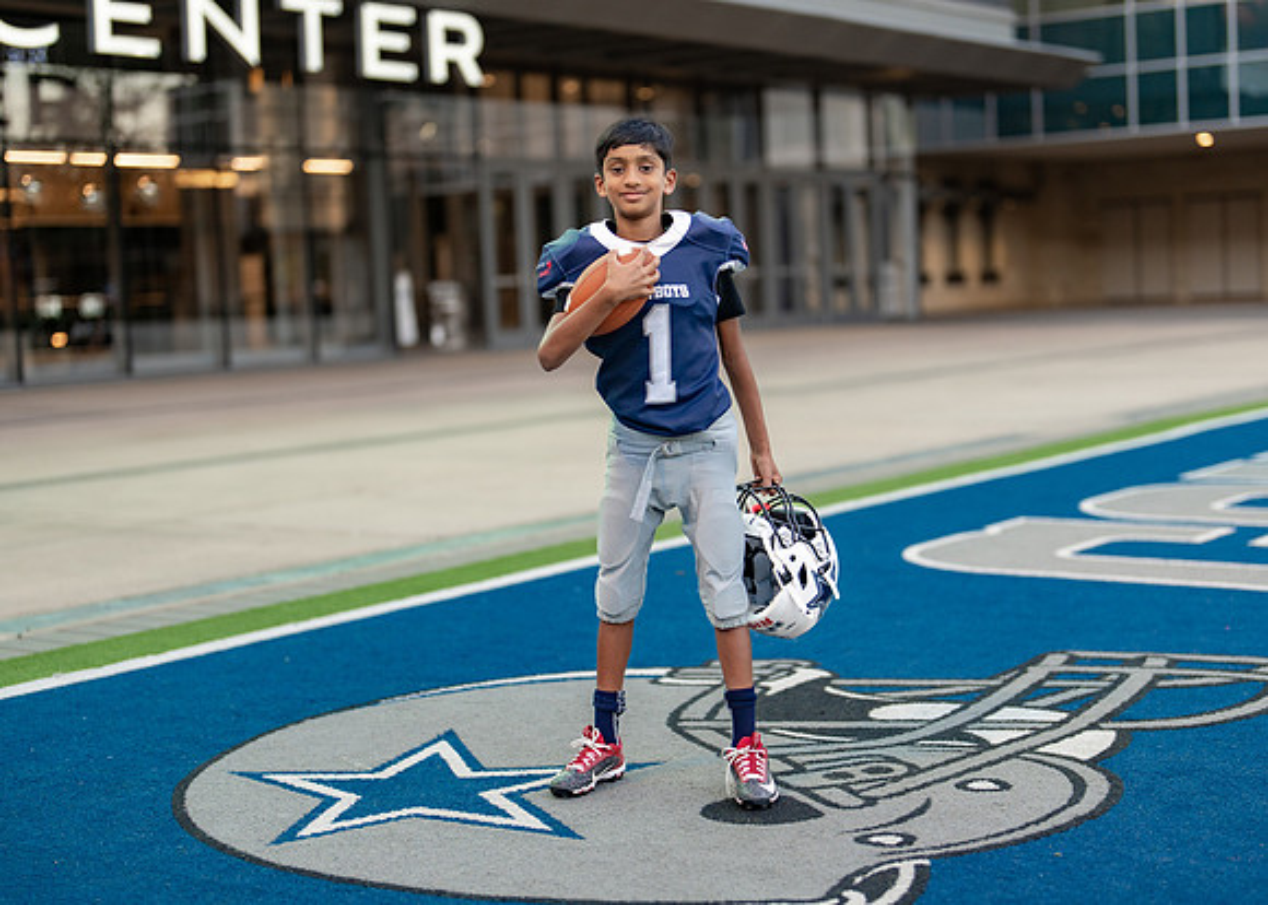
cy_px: 475
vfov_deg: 23.7
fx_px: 2156
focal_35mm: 60
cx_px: 696
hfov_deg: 32.8
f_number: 1.2
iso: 200
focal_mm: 50
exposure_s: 1/400
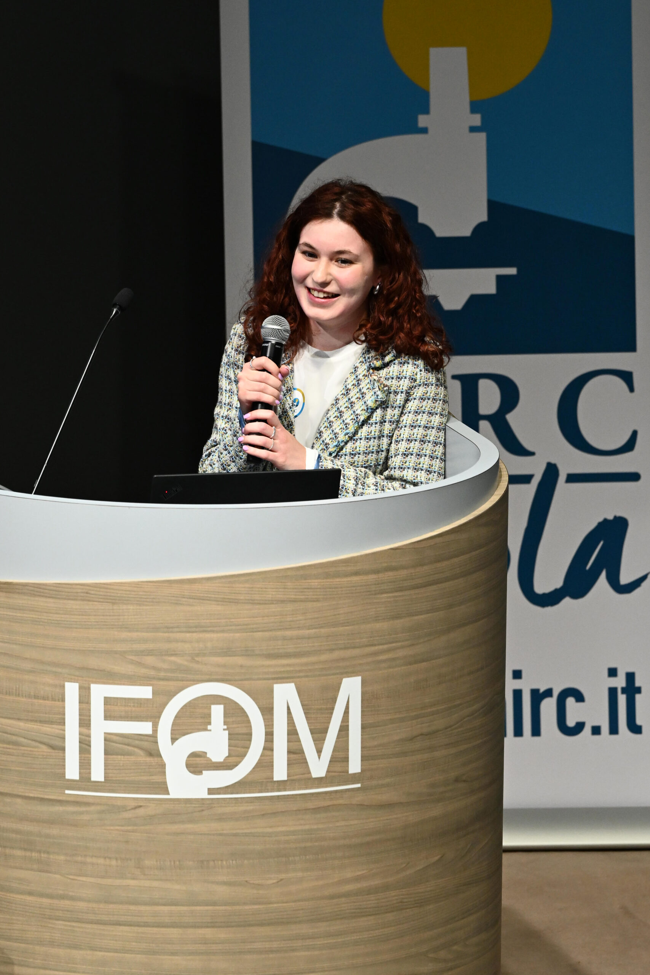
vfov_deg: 6.9
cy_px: 488
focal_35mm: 300
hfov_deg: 4.6
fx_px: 8123
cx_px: 325
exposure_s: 1/160
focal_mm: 200
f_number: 5
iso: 1600
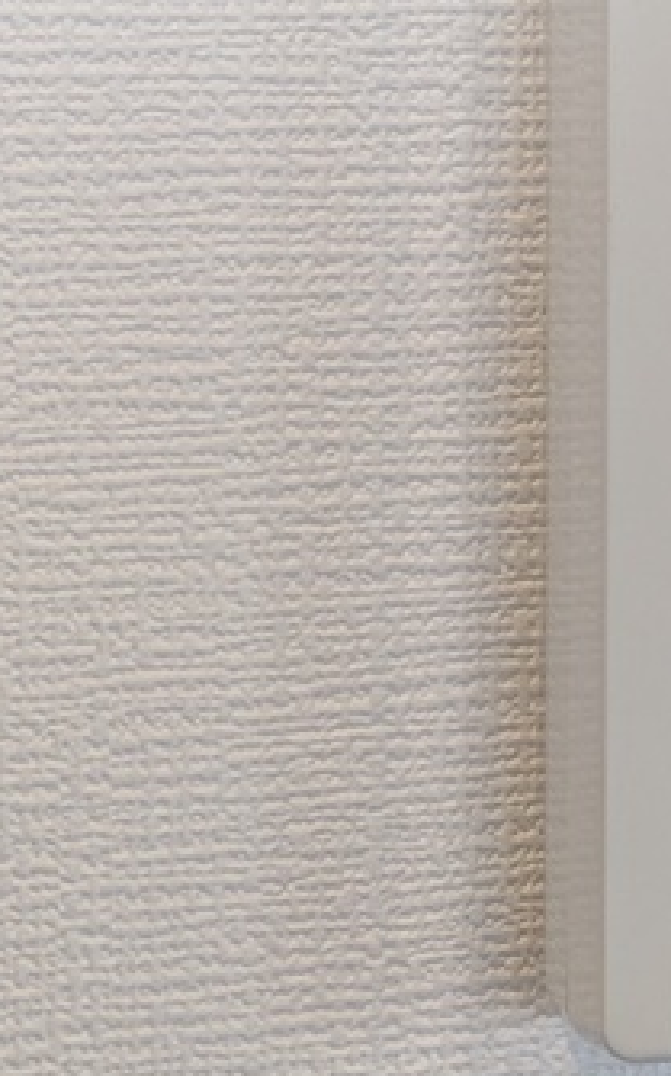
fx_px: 4541
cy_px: 96
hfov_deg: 8.2
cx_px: 1098
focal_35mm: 155
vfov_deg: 13.4
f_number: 1.89
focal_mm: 5.43
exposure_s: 1/60
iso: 73
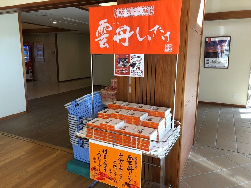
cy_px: 94
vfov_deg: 49.7
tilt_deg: -10.4
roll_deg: +0.2
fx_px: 203
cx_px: 126
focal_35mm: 28
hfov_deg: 63.5
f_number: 1.8
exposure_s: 1/50
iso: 32
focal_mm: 3.99
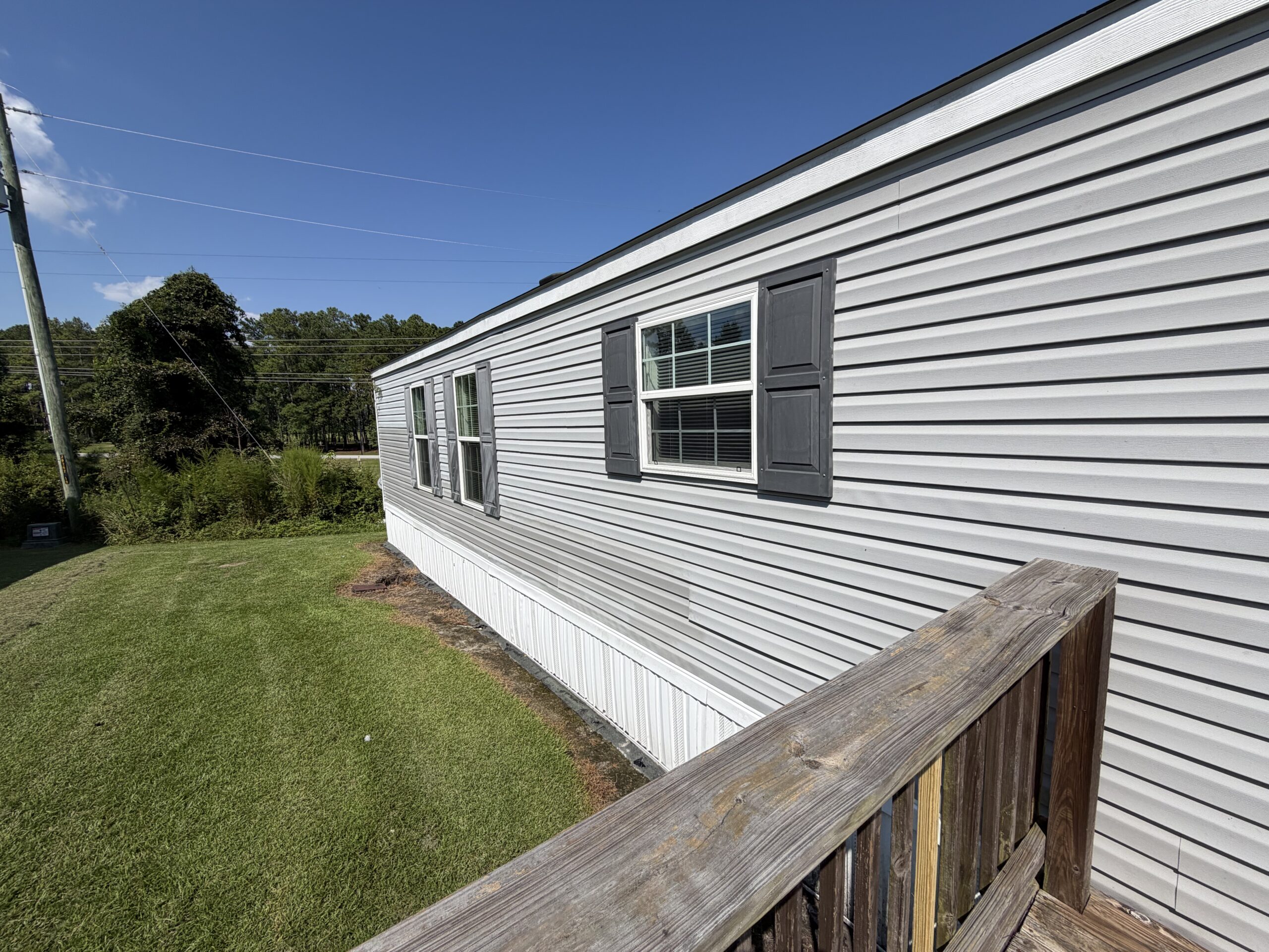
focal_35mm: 14
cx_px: 634
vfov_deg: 85.7
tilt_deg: -4.5
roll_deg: +0.6
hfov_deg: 102.1
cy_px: 476
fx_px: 513
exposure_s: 1/1312
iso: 20
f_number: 2.2
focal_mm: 2.22
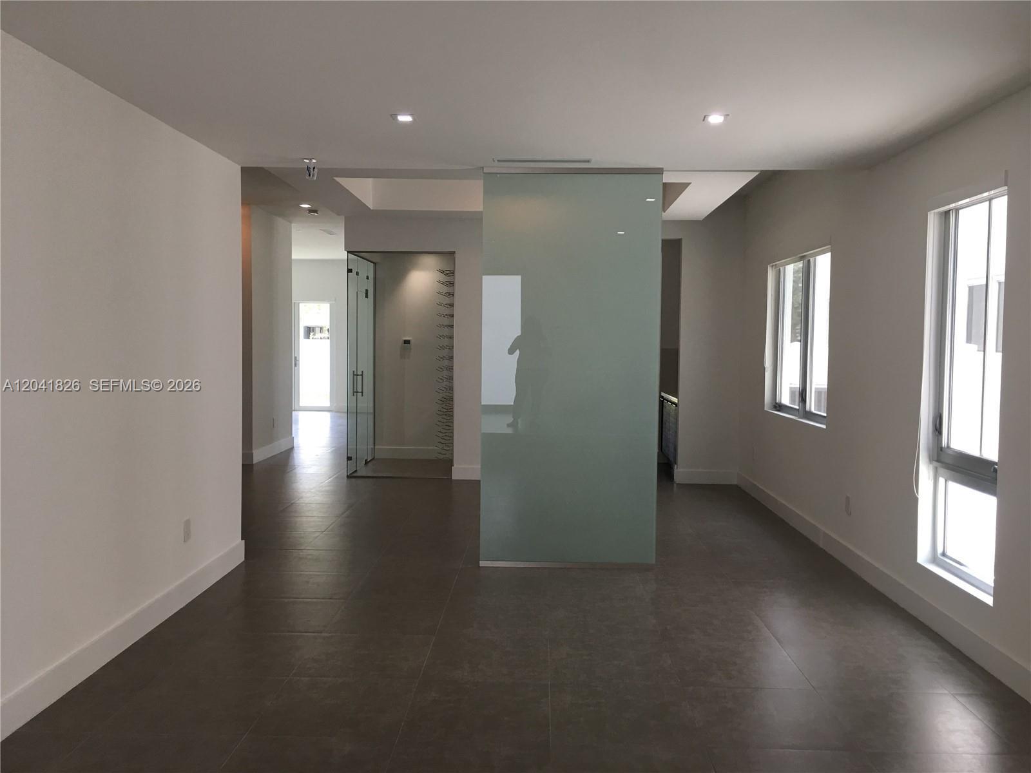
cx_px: 516
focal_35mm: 29
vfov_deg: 48.2
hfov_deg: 61.7
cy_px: 386
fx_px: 864
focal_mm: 4.15
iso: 32
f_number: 2.2
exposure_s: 1/40
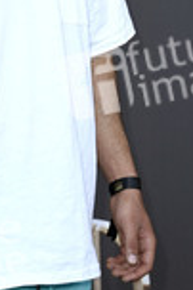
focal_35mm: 216
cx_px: -15
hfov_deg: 6.3
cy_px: -21
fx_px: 1741
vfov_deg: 9.5
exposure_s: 1/250
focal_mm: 82
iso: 320
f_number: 5.6
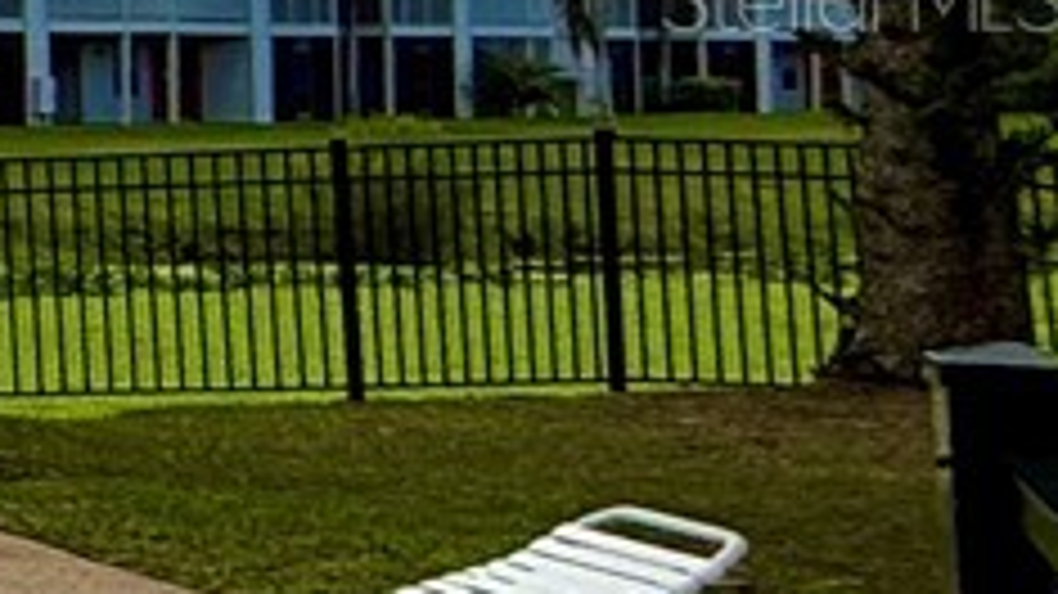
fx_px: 2917
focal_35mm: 104
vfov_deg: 11.5
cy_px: -4
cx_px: -2517
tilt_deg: +3.6
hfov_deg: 10.0
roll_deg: -0.2
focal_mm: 2.22
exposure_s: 1/2410
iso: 50
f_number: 2.2
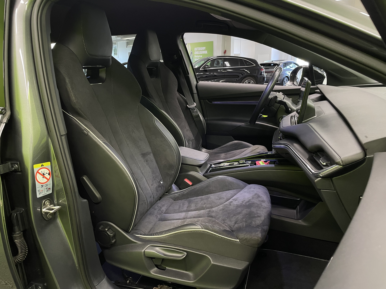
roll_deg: +0.8
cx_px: 193
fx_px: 290
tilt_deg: -16.8
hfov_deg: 67.3
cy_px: 144
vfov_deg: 53.1
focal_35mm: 26
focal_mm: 4.2
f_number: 1.6
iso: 200
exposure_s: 1/50
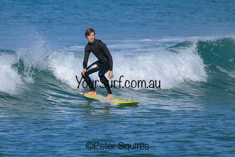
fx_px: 4995
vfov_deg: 1.8
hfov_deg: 2.7
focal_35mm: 765
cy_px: 65
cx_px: 74
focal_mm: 560
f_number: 8
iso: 280
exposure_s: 1/1600
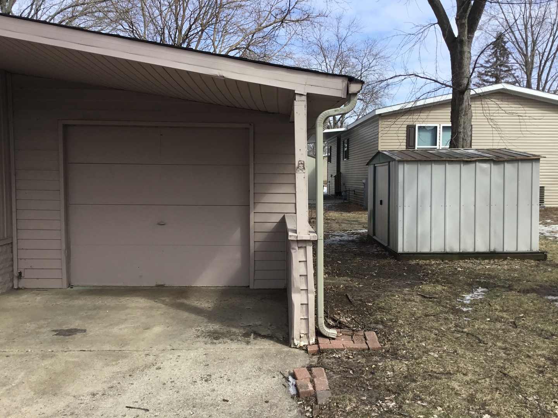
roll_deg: -0.8
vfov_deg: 45.4
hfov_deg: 58.4
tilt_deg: -5.2
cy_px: 209
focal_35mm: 31
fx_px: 500
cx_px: 279
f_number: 2.4
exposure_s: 1/791
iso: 25
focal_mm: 3.3
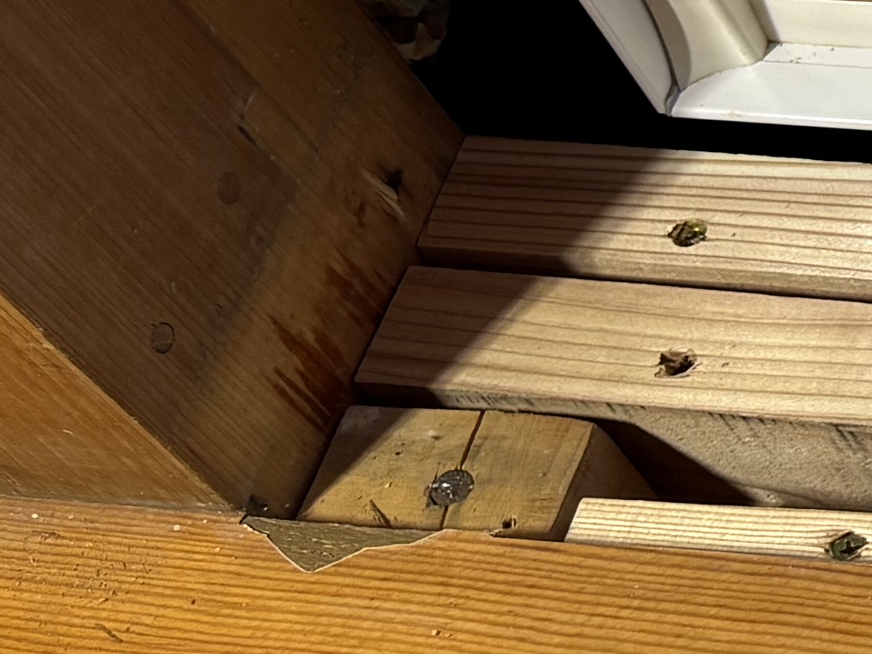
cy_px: 236
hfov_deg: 12.4
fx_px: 3149
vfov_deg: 11.8
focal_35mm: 125
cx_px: 2088
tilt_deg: -56.3
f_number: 1.6
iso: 80
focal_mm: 5.96
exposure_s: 1/120
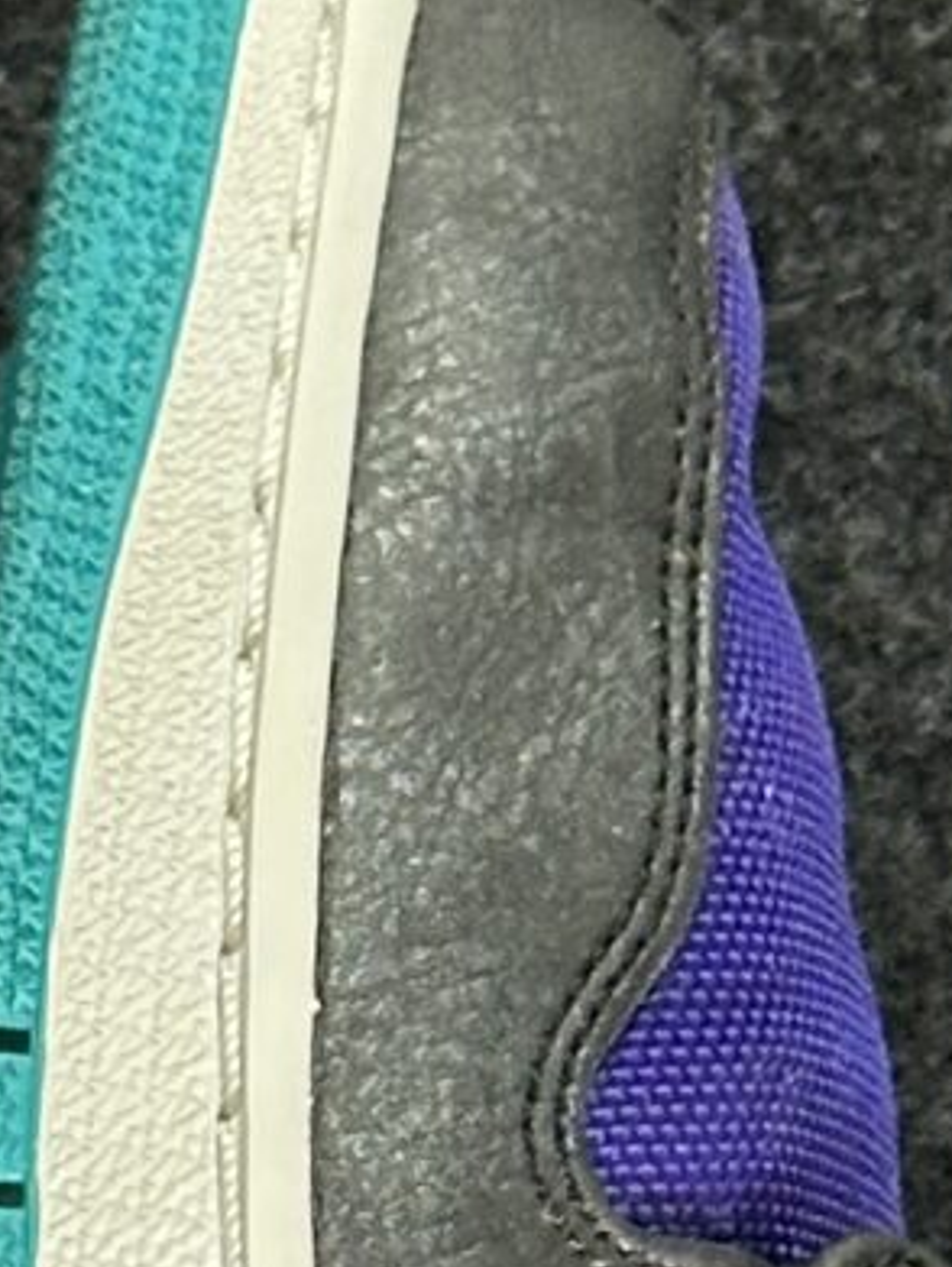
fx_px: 11495
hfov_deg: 4.7
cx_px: 68
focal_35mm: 314
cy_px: 2690
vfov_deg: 6.1
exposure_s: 1/50
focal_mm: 6.86
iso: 250
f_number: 1.78
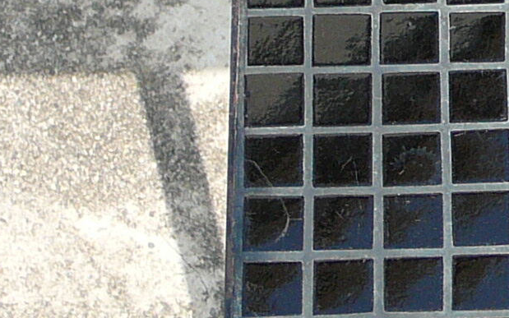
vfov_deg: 6.4
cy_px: 88
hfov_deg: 9.7
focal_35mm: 206
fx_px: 2858
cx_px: 871
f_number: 3.3
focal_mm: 7
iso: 80
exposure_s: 1/320
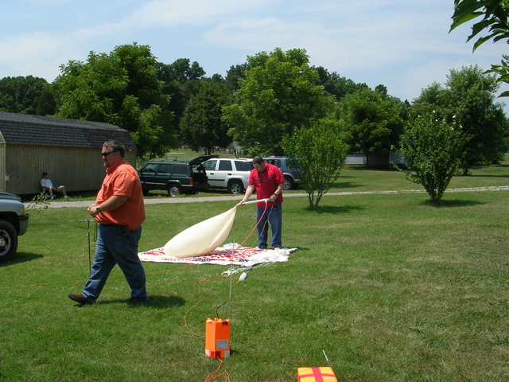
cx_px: 254
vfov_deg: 37.7
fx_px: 559
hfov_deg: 49.0
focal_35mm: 38
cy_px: 191
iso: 50
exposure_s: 1/335
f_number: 5.6
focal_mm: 5.8
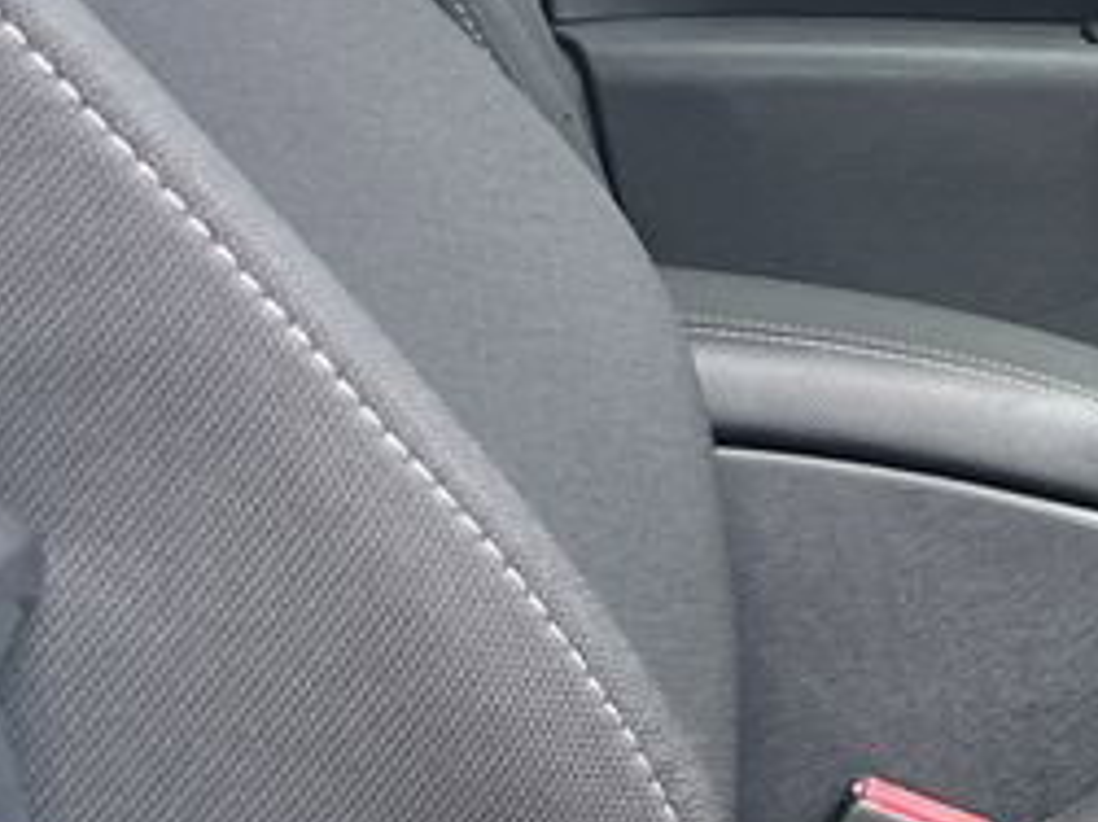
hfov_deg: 15.4
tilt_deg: -1.1
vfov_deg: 13.6
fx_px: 3361
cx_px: 2095
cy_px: -96
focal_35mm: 106
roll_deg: -0.4
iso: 50
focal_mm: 5.1
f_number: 1.6
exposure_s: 1/122
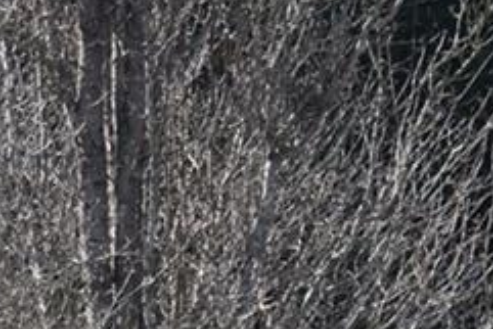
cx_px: -346
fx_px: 4797
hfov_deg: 5.8
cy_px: 556
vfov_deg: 3.9
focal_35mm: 350
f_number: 6.3
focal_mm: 55
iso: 100
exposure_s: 1/160
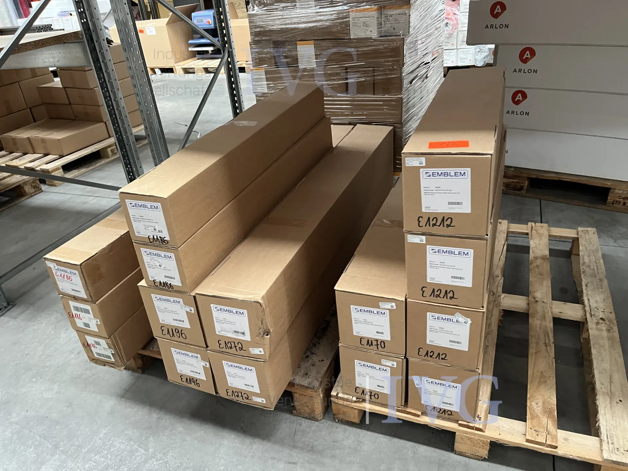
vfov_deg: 53.1
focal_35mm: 26
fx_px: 472
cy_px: 236
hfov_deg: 67.3
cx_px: 314
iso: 200
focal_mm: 5.1
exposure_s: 1/60
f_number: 1.6
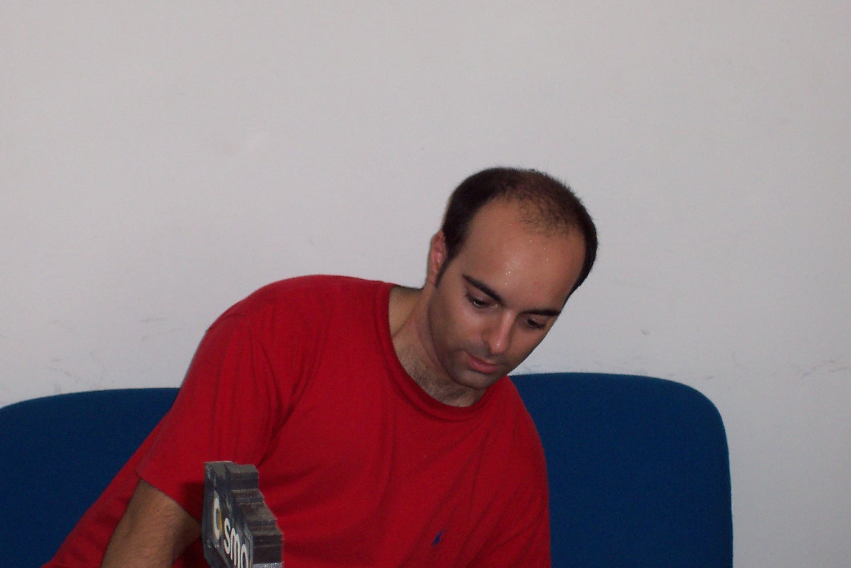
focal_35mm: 116
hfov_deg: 17.6
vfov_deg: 11.8
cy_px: 304
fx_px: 2742
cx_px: 426
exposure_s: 1/90
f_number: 4.8
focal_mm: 16.8
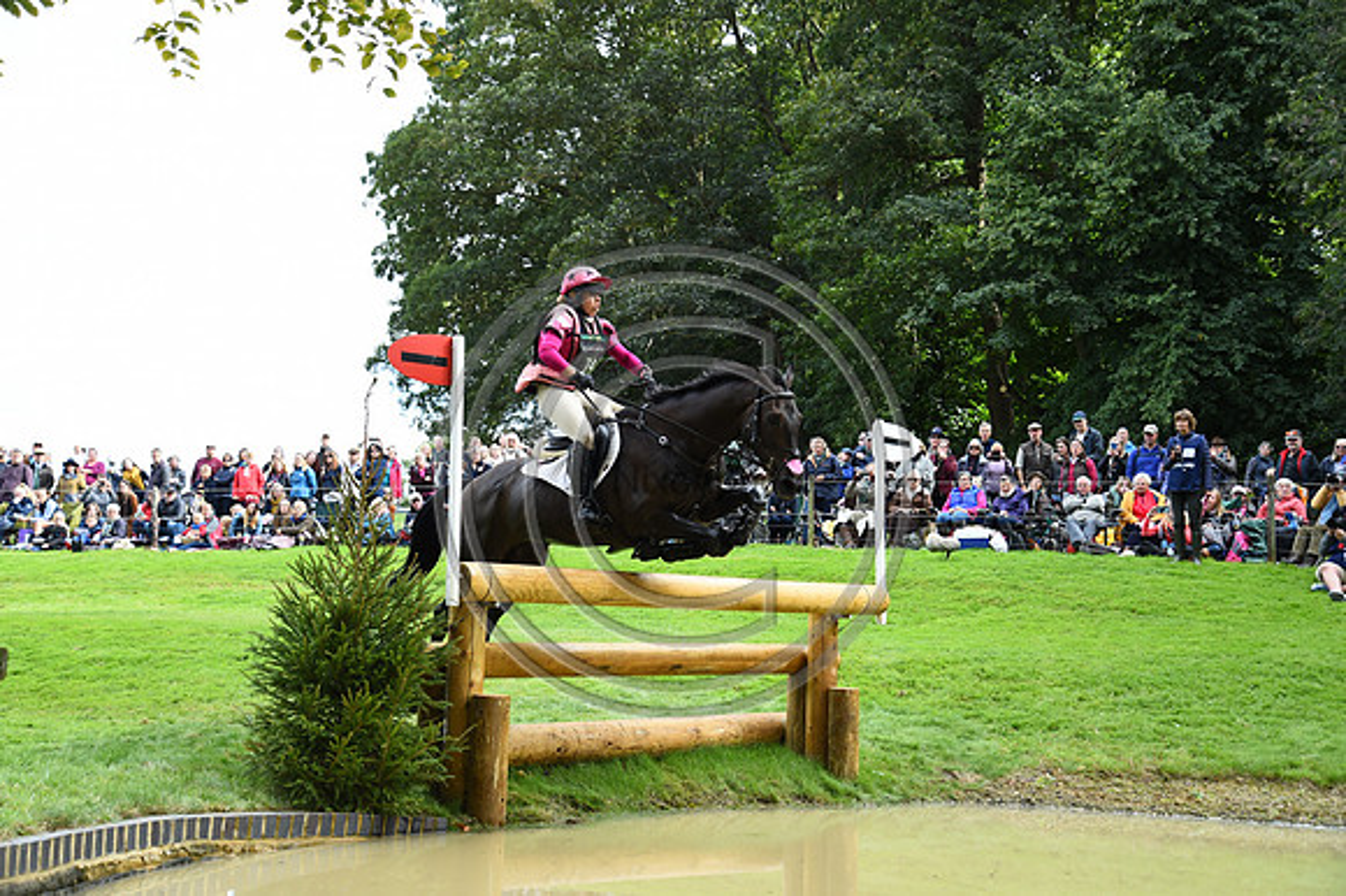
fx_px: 1644
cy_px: 448
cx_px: 673
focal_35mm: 44
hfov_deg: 44.5
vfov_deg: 30.5
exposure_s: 1/1250
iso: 1000
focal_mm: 44
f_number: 4.2
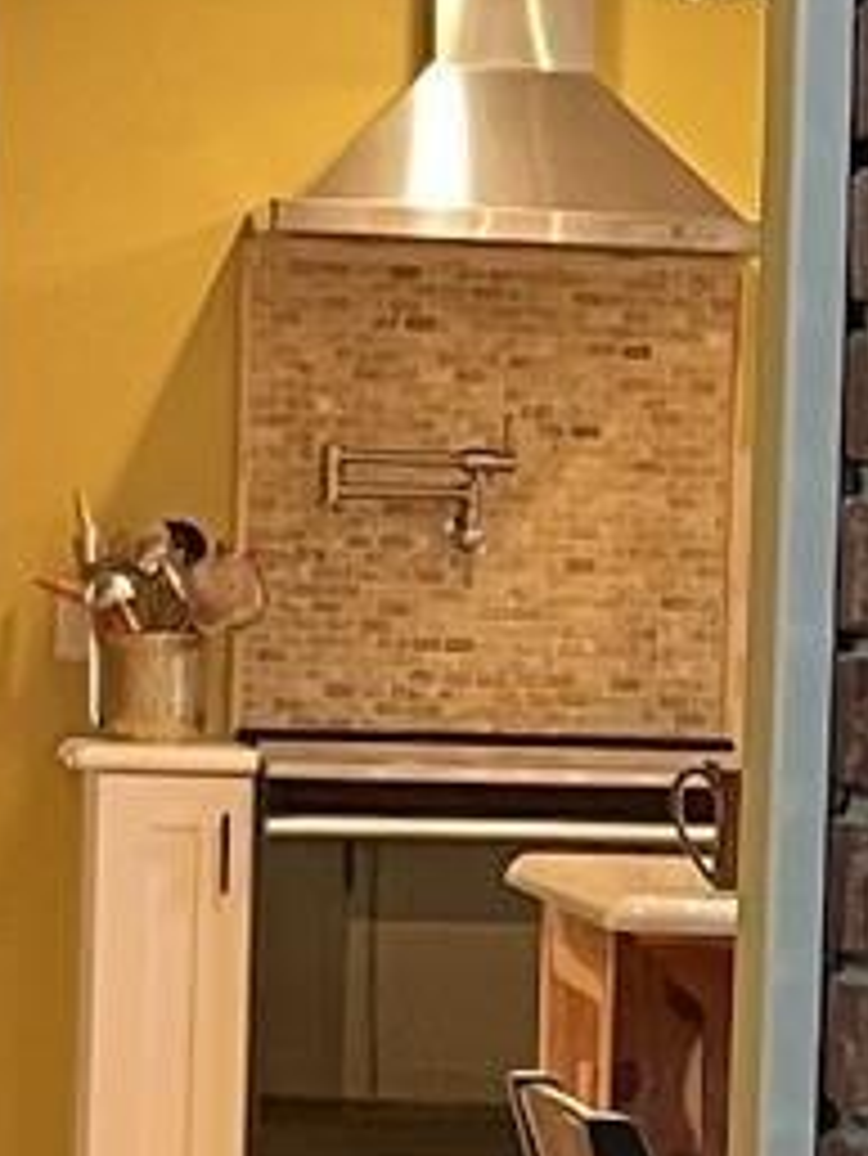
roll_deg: -2.0
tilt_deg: -2.3
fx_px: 6915
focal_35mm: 207
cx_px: 1421
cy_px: 877
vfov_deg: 9.5
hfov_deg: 7.0
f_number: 1.6
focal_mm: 4.2
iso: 200
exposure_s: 1/60
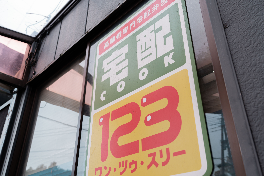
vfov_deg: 40.0
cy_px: 88
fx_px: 242
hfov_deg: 57.2
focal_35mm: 33
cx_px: 135
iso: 100
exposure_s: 1/200
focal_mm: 32
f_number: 5.6
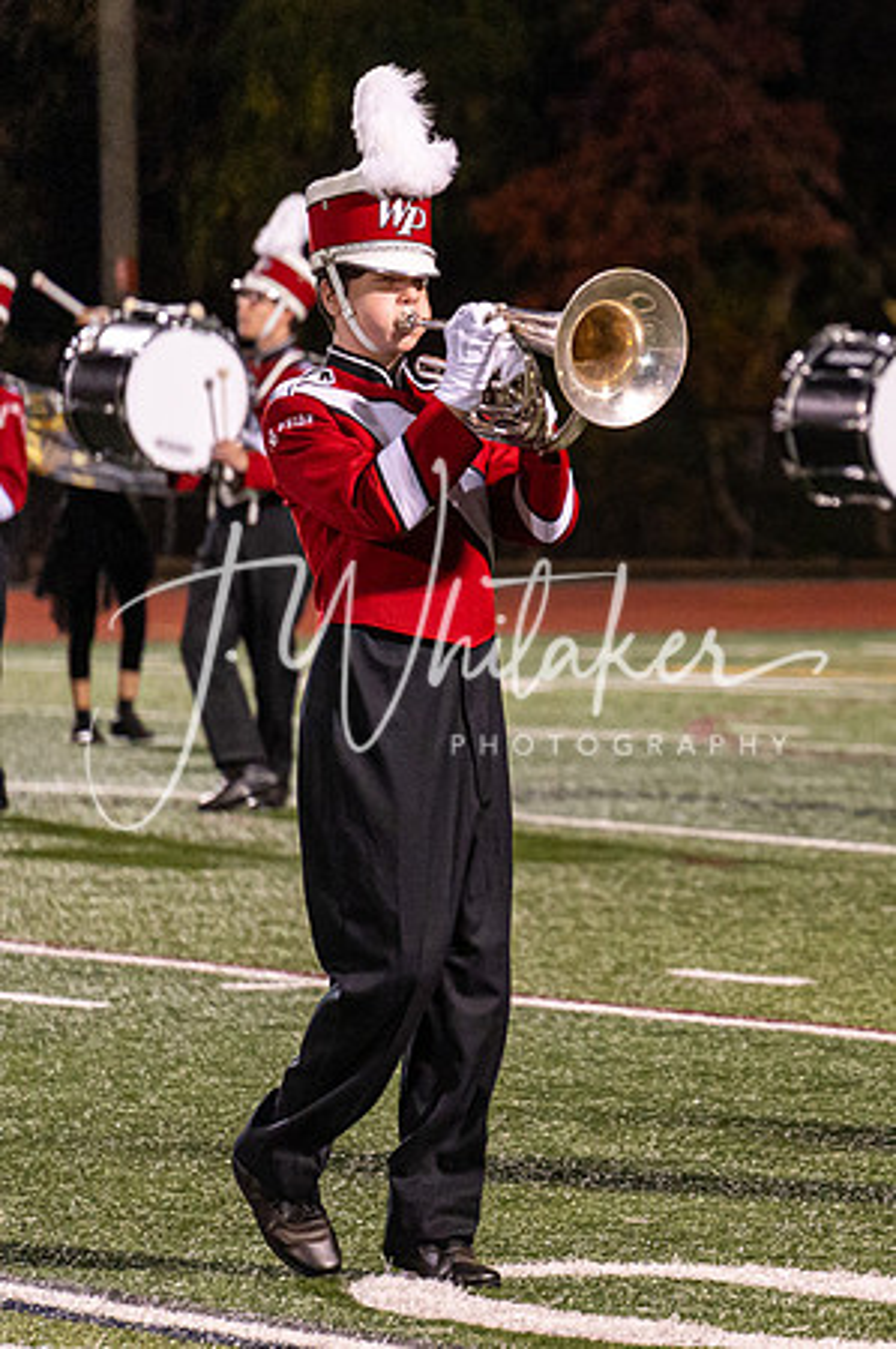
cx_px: 1353
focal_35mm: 322
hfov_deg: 4.2
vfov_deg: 6.4
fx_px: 12061
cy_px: 785
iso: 3200
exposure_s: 1/200
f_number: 4
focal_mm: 150
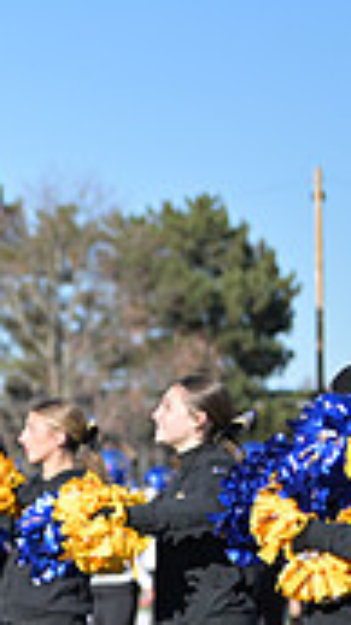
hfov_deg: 4.7
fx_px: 4080
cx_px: -648
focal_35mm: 246
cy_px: 620
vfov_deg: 8.7
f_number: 2.8
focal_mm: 70
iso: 100
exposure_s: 1/1600
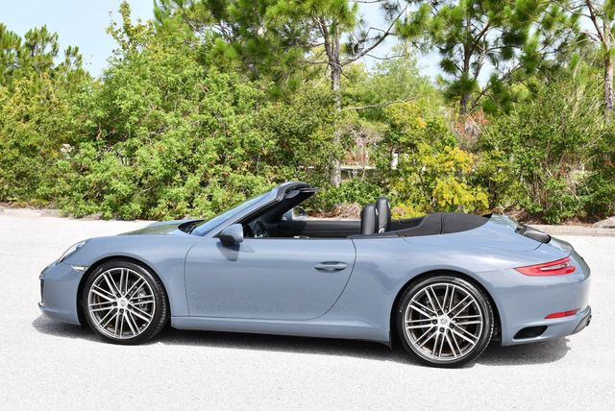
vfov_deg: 24.2
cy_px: 206
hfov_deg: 35.6
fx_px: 958
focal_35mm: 56
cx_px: 308
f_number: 8
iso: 180
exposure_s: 1/250
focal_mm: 28
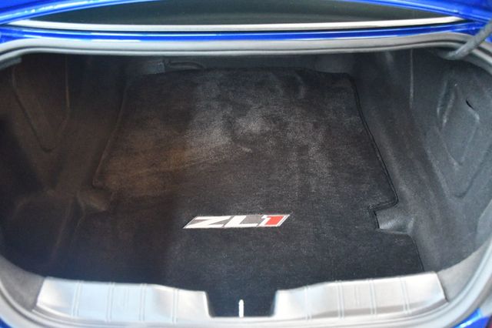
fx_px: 451
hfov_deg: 57.2
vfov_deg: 39.9
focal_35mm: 33
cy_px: 164
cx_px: 246
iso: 12800
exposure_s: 1/50
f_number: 3.5
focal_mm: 22
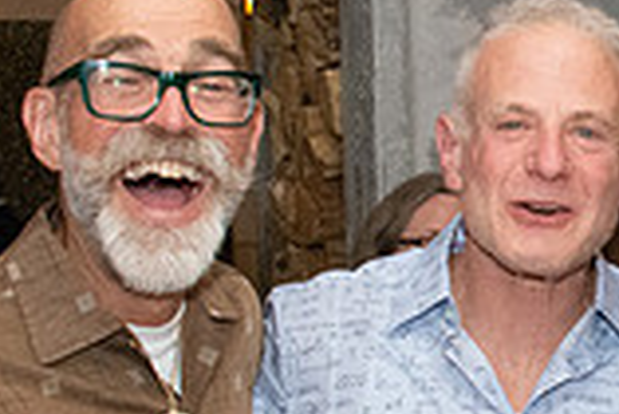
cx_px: 725
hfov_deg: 13.9
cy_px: 329
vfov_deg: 9.5
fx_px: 2478
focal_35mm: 144
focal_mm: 26
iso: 5000
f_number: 11
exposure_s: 1/160
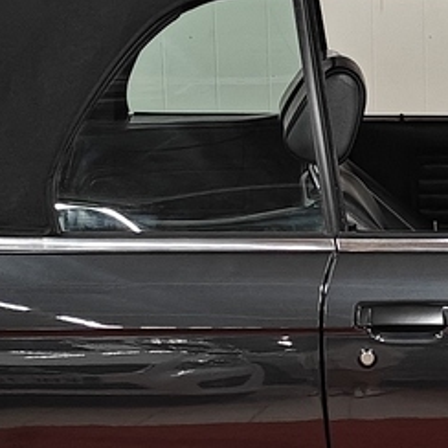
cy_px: 301
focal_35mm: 151
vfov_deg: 11.6
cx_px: 474
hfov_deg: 11.4
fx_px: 2211
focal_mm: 5.59
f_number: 1.8
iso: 100
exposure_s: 1/78
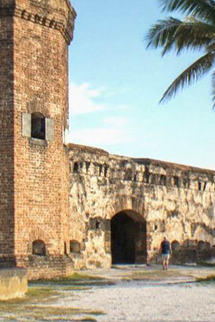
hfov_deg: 10.2
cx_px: 83
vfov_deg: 15.2
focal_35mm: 135
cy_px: 150
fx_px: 1208
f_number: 4.5
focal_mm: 70
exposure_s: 1/500
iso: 200
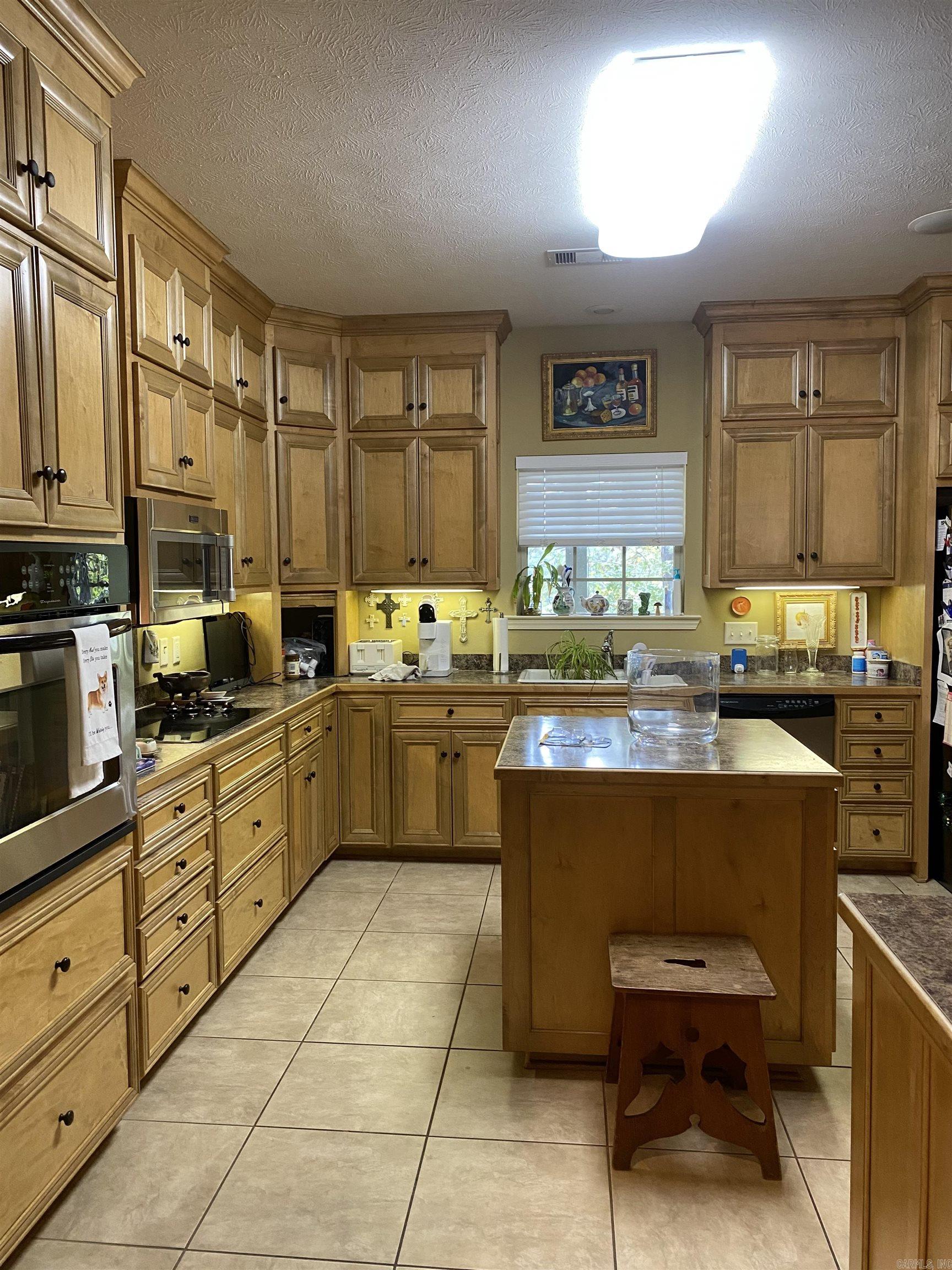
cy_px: 635
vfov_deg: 67.3
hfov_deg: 53.1
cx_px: 476
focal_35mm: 26
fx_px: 953
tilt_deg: -1.9
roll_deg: +0.4
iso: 250
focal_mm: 4.25
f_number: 1.8
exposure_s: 1/60
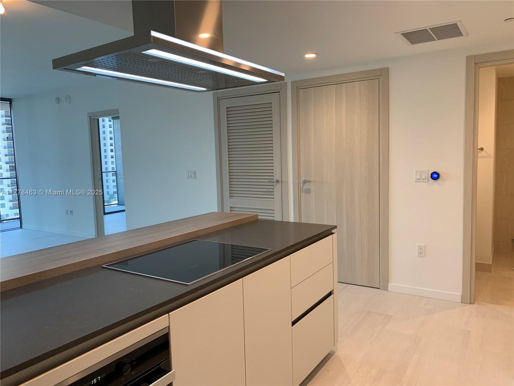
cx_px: 257
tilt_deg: -5.7
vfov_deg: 53.1
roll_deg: +1.0
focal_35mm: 26
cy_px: 193
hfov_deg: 67.3
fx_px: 386
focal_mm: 4.25
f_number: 1.8
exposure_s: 1/120
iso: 80
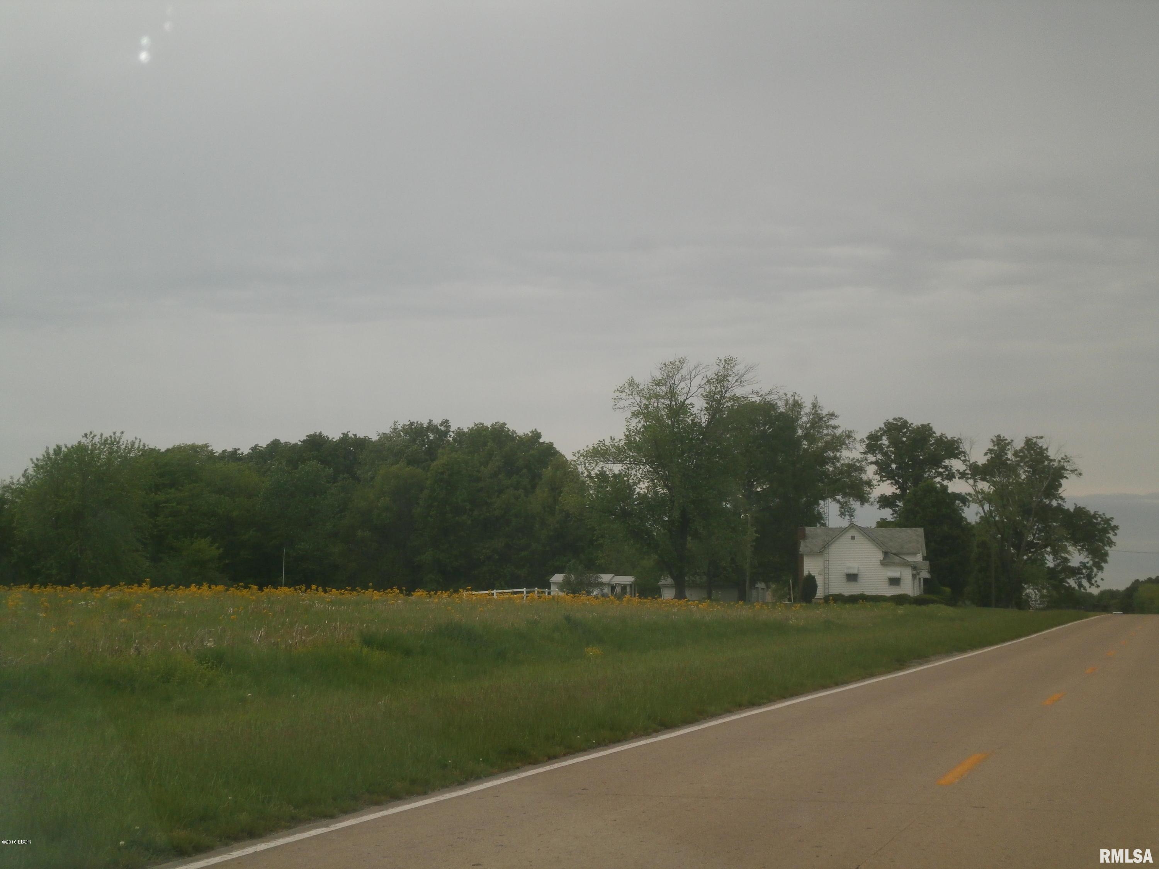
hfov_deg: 32.2
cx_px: 580
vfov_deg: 24.4
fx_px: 2009
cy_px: 434
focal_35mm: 60
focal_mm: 10.7
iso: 100
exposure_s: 1/800
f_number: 3.9
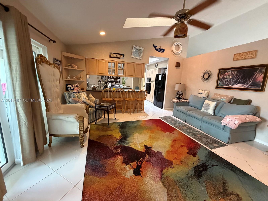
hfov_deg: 102.1
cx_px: 134
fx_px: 108
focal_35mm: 14
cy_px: 100
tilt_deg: -9.7
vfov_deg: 85.7
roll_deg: -2.5
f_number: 2.2
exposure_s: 1/59
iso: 500
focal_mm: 2.22
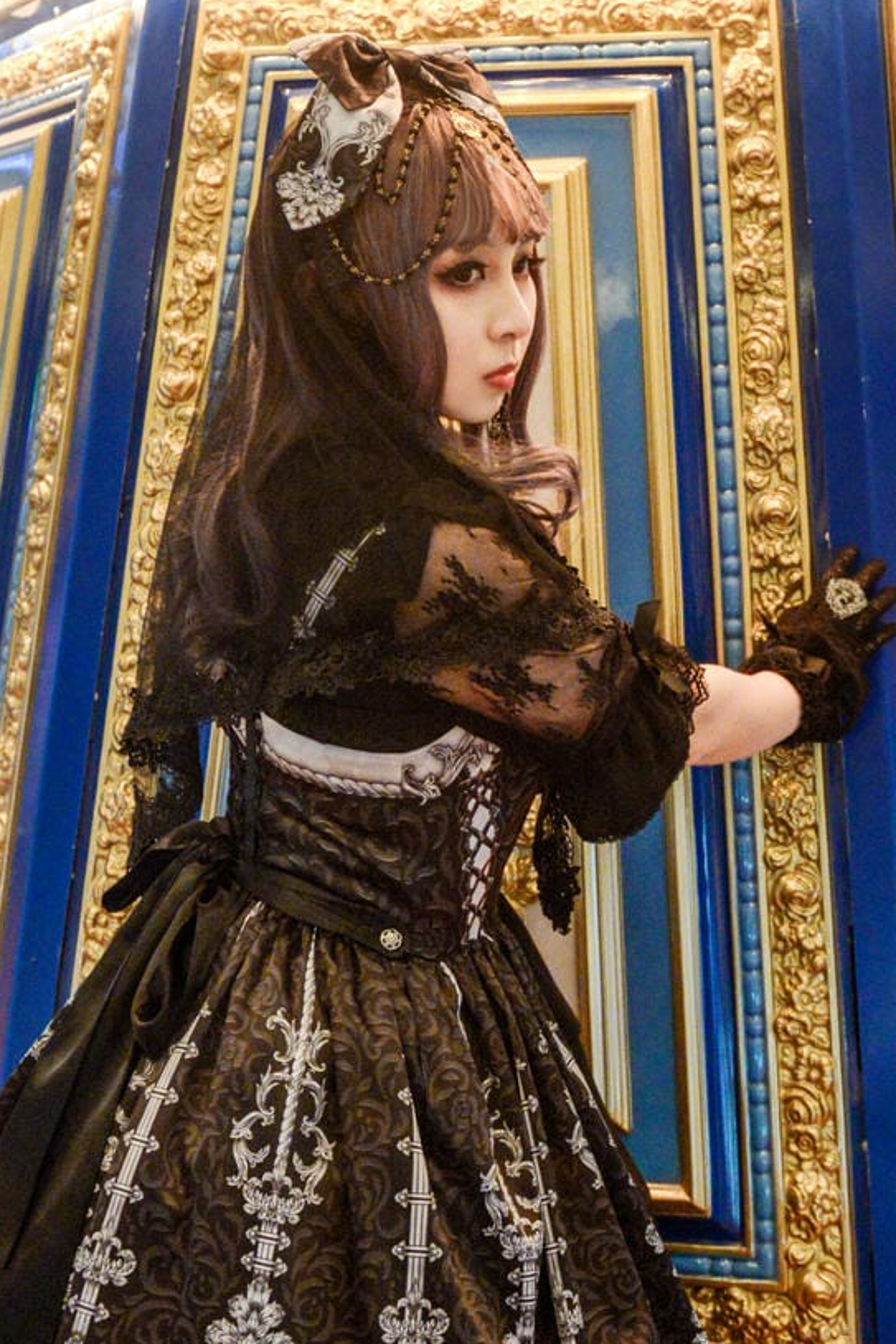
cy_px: 352
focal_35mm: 53
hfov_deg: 25.4
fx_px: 1978
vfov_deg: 36.7
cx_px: 606
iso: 3200
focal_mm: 24
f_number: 3.5
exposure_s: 1/80
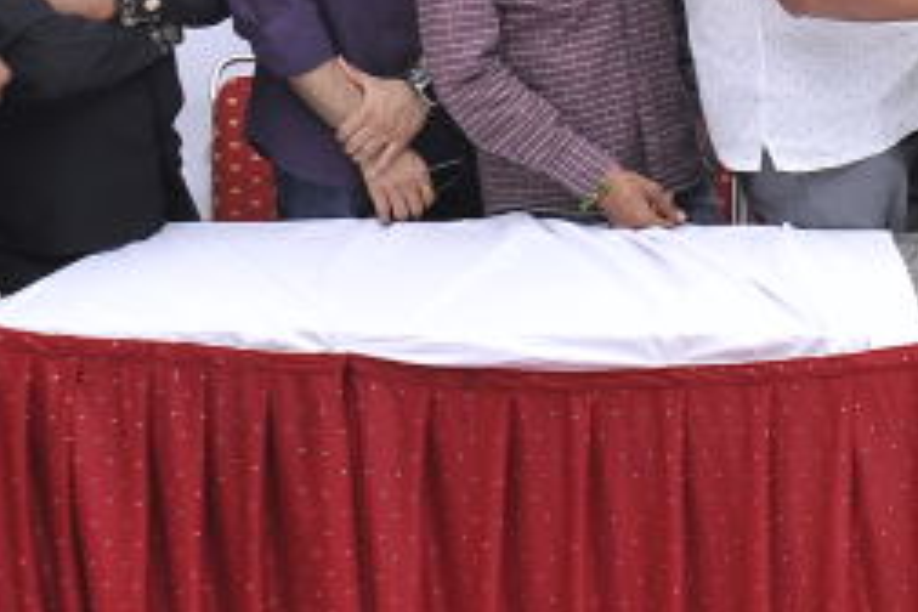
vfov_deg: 9.8
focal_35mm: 138
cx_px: 1337
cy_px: -177
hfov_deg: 14.0
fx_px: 3519
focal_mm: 34
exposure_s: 1/200
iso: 250
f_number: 5
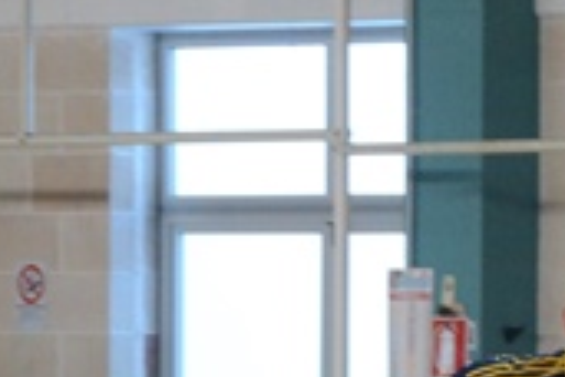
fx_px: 6589
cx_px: 905
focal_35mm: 420
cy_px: 483
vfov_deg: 3.3
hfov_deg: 4.9
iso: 4000
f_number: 5
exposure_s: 1/400
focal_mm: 75
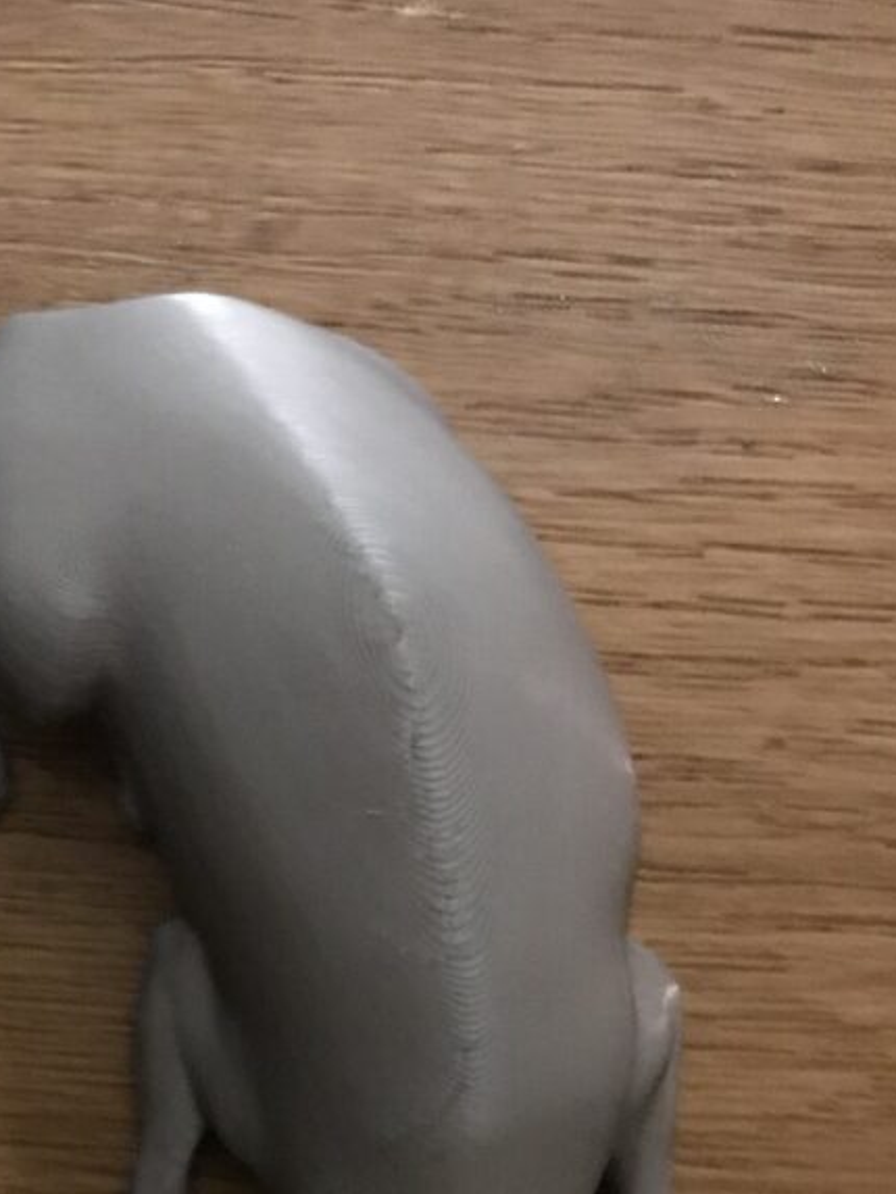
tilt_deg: -88.6
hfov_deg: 28.5
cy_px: 1061
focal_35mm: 50
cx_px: 175
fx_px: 1725
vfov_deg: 36.0
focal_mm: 3.99
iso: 250
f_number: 1.8
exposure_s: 1/4
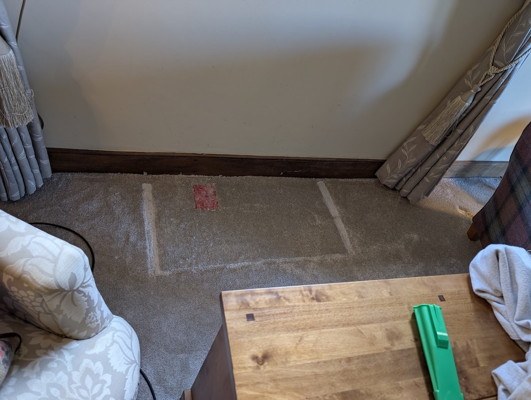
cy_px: 200
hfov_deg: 71.5
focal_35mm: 24
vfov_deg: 57.0
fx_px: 369
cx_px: 266
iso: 326
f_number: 1.68
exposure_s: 1/100
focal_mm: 6.9
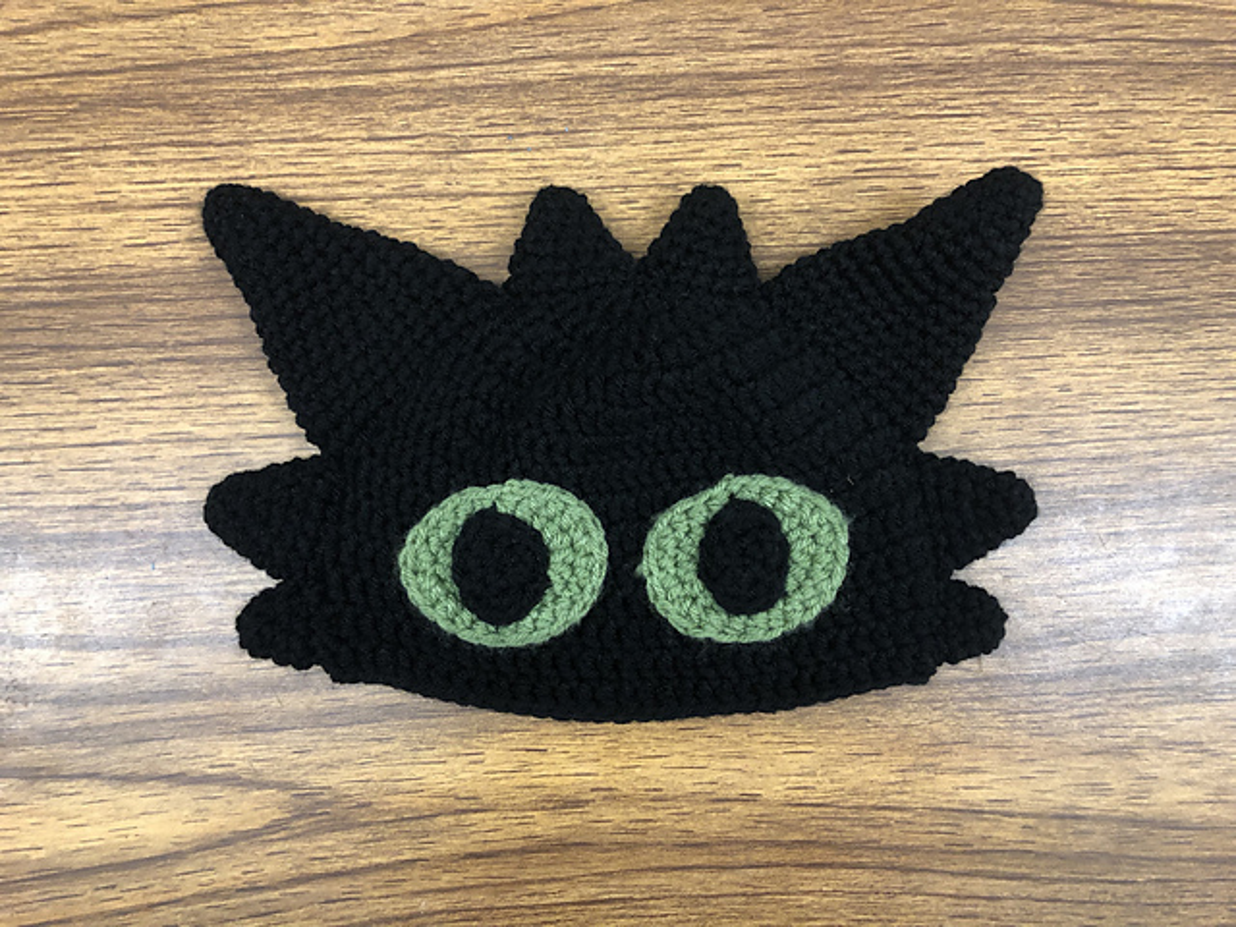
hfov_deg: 63.4
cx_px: 618
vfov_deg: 49.7
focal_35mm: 28
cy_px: 464
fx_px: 1000
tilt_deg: -85.7
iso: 100
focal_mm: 3.99
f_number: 1.8
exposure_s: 1/15
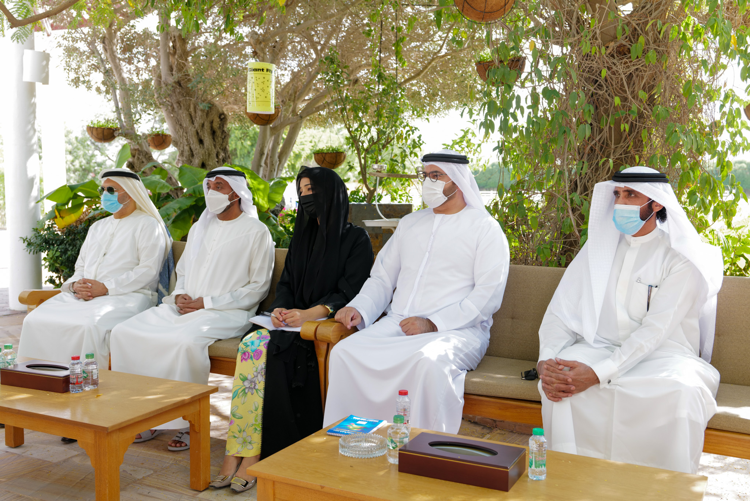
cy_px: 250
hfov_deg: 50.7
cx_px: 375
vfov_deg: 35.1
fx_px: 792
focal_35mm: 38
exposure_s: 1/160
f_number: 5
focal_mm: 38
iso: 400
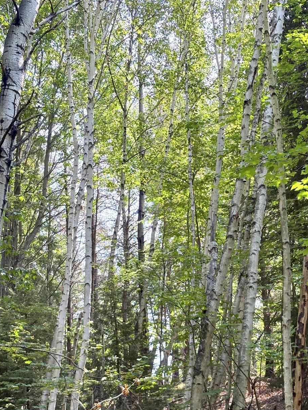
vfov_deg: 28.5
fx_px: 807
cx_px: 161
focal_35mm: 68
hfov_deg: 21.6
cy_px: 243
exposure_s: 1/350
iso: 50
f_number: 1.6
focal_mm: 5.96
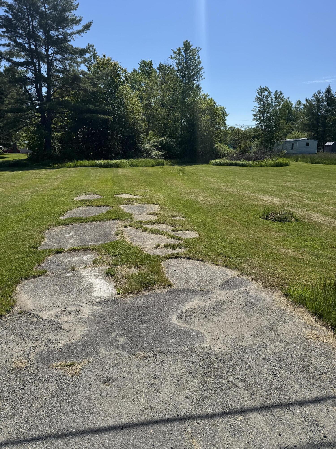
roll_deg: +2.7
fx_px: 311
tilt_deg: -14.3
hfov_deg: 56.8
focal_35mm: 24
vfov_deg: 71.6
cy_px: 224
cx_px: 168
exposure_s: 1/5348
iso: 80
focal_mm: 6.76
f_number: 1.78
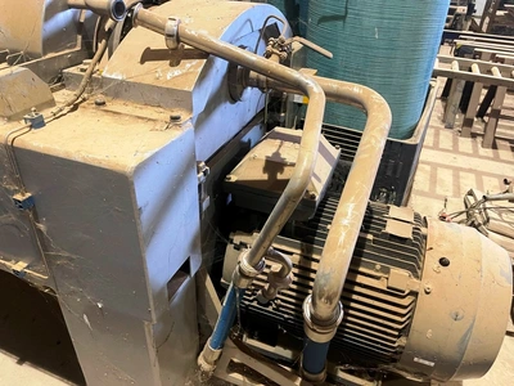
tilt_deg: -32.9
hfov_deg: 67.3
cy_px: 193
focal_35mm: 26
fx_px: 386
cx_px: 257
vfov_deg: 53.1
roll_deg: -2.2
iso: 500
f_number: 1.6
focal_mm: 5.1
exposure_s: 1/45
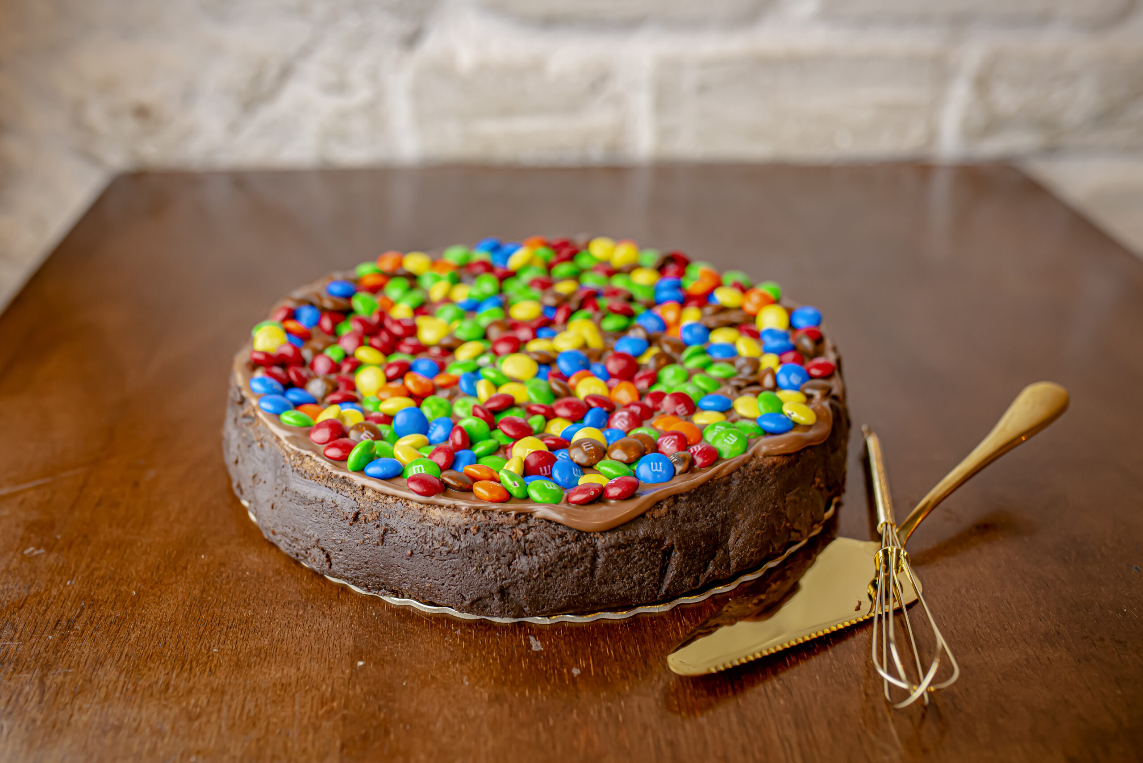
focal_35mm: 35
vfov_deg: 37.9
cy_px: 382
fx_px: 1112
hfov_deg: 54.4
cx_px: 572
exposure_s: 1/160
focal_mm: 35
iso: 800
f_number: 3.2
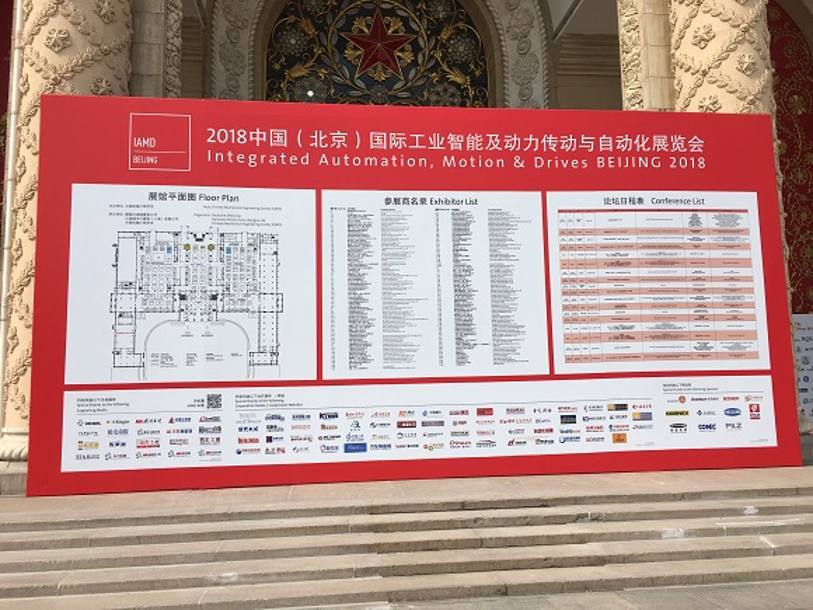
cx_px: 406
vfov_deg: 48.2
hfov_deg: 61.7
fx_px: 681
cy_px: 305
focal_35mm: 29
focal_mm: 4.15
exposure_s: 1/1923
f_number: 2.2
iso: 25
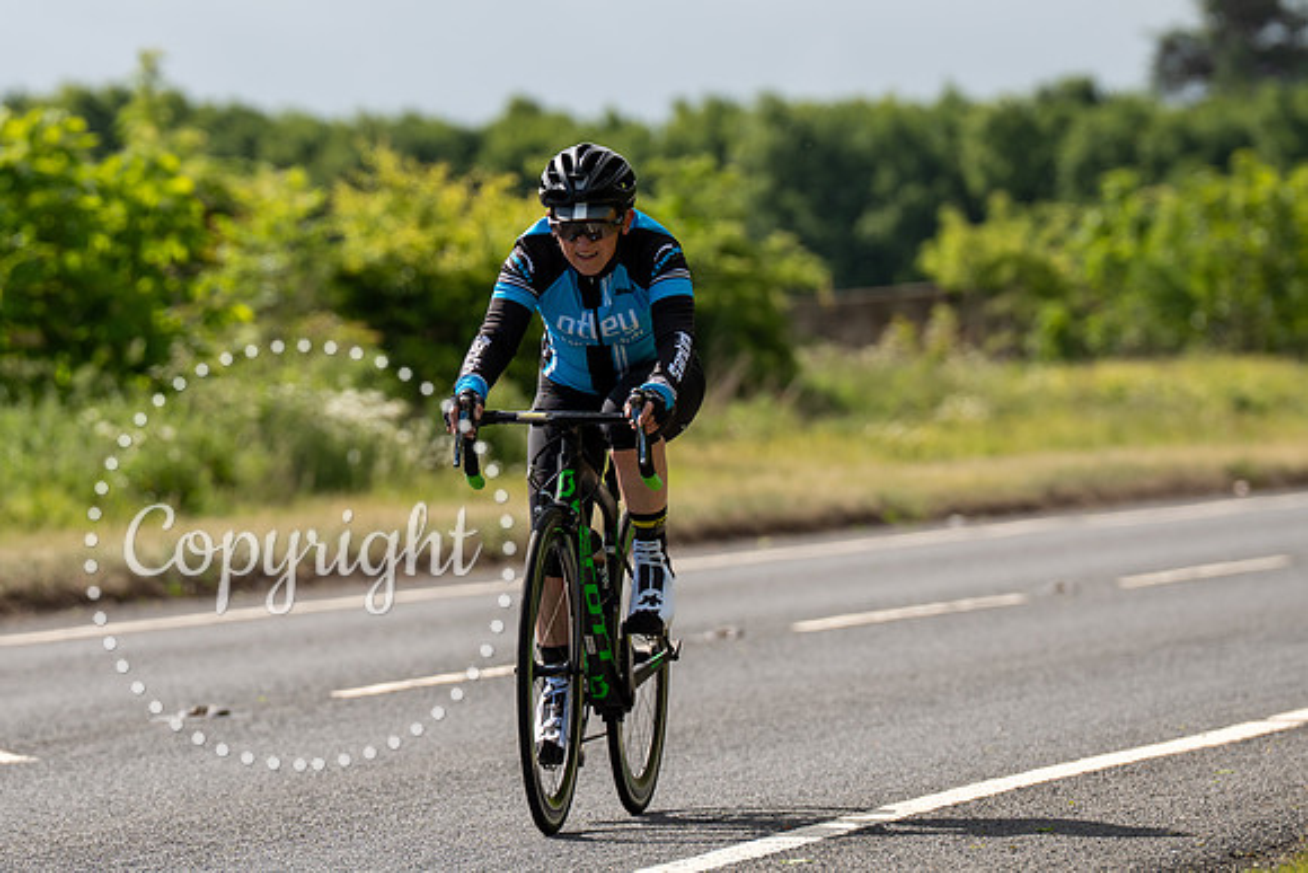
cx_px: 587
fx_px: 11083
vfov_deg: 4.5
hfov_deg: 6.8
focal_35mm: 305
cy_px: 310
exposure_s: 1/1000
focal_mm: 200
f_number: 4.5
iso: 125
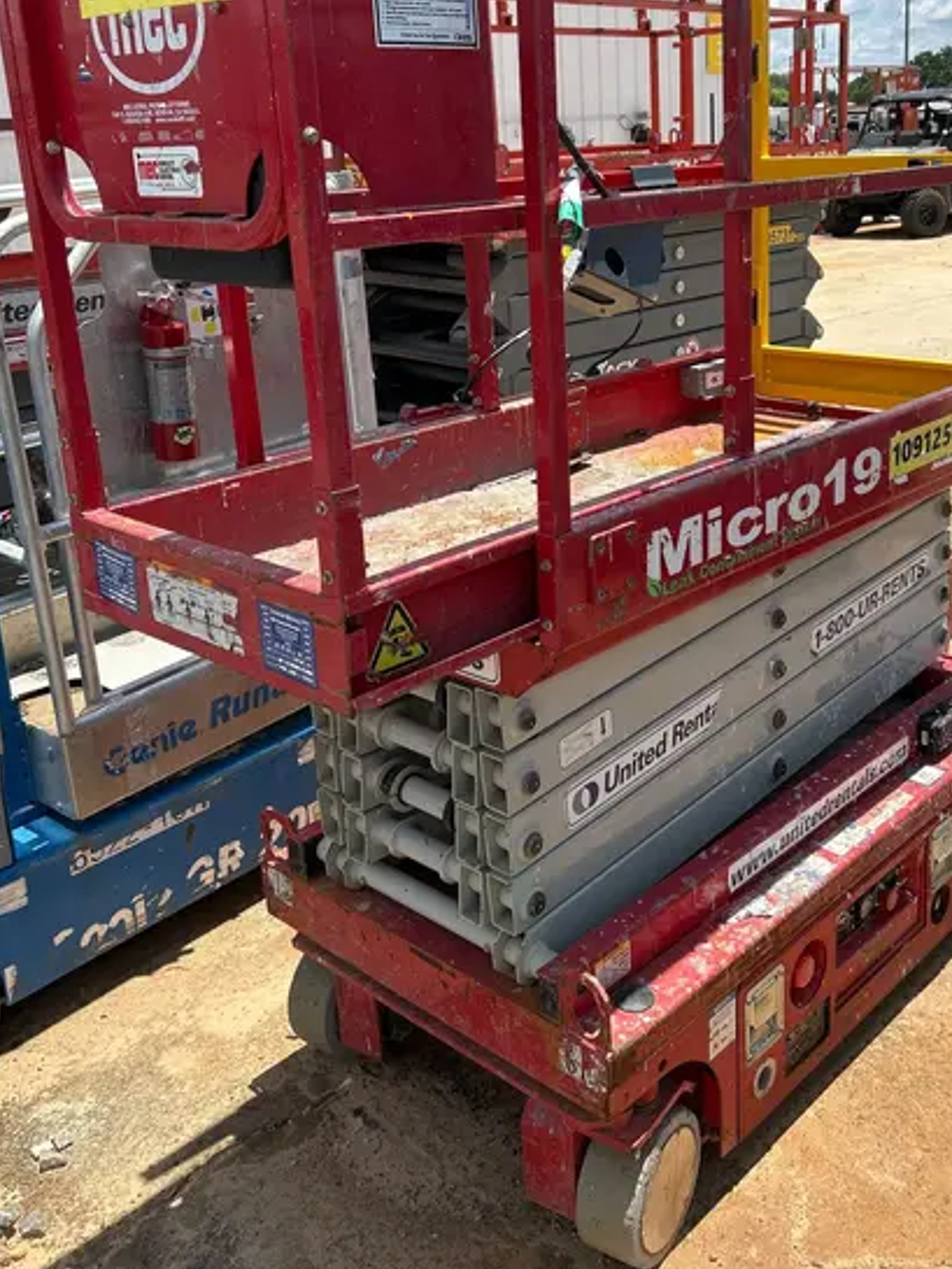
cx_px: 594
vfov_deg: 52.1
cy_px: 481
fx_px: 1283
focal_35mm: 35
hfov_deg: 40.4
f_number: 1.5
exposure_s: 1/3356
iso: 50
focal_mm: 5.7
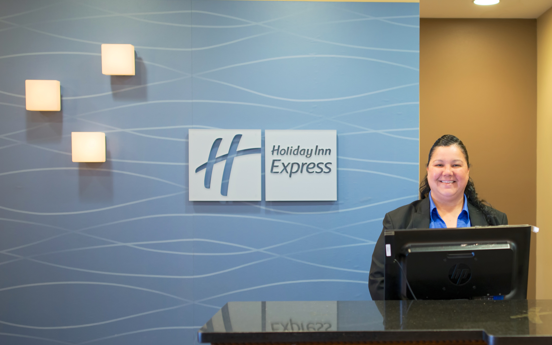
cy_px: 200
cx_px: 386
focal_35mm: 51
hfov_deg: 38.9
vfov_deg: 25.3
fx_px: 767
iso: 640
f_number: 2.5
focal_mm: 35
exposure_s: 1/60
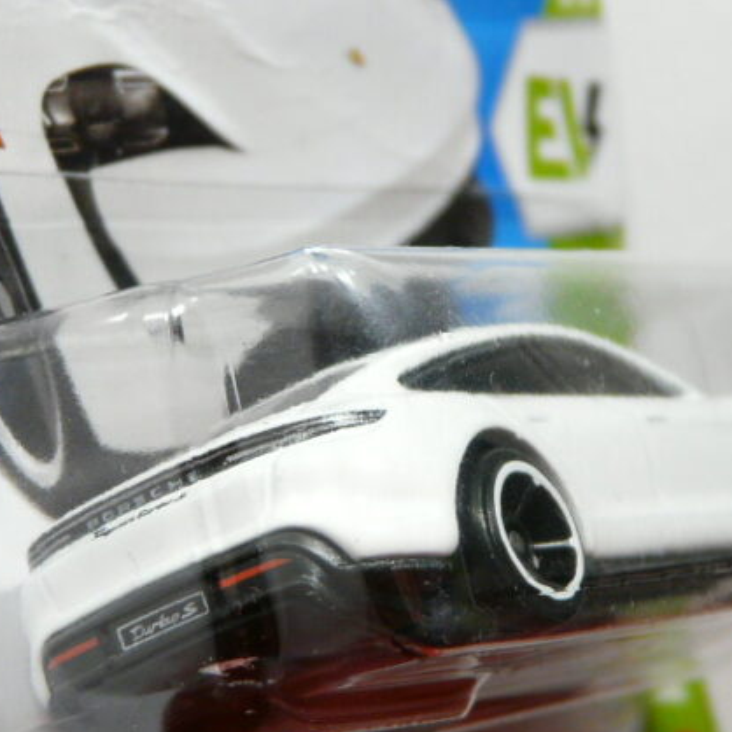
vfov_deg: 11.9
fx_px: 3517
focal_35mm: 147
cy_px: 378
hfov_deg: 11.9
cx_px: 443
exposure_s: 1/50
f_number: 3.2
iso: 200
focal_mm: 12
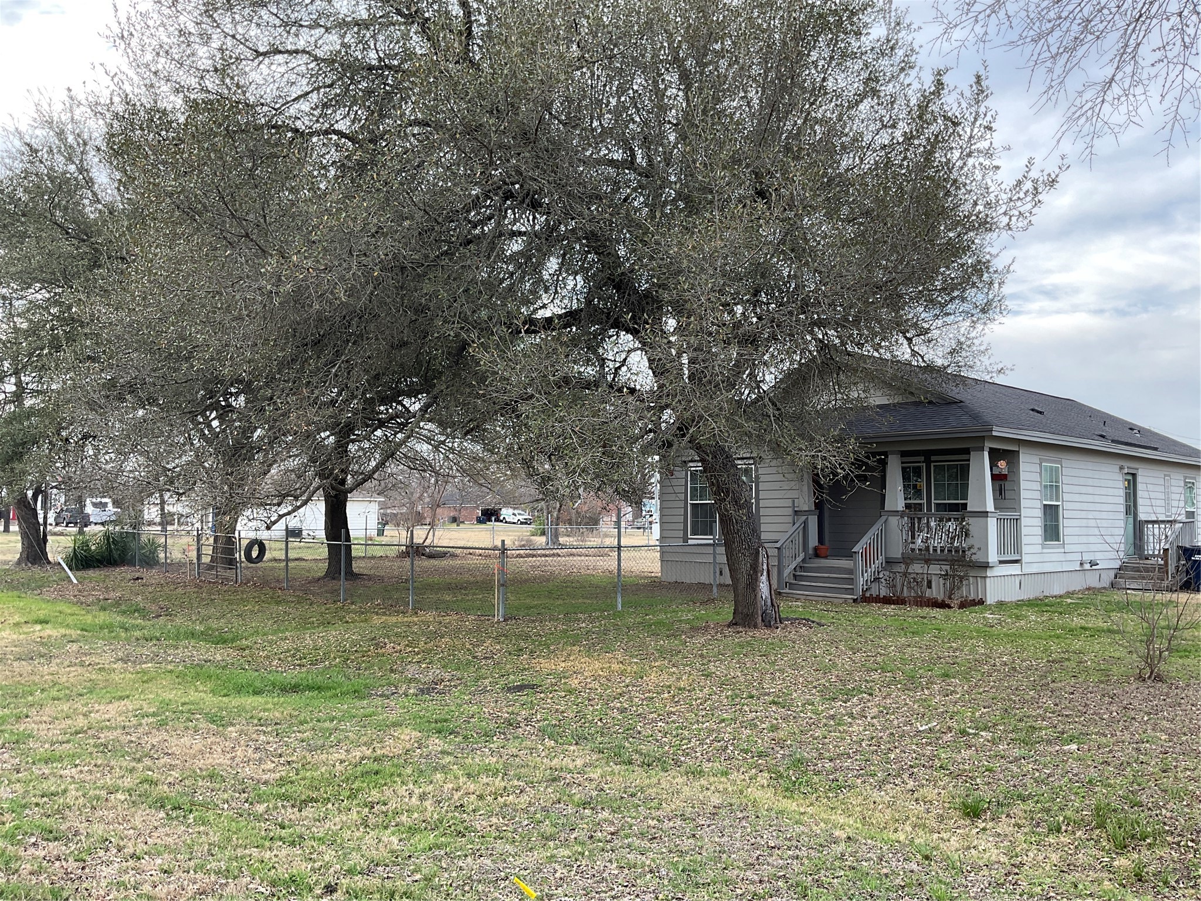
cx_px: 600
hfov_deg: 61.7
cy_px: 450
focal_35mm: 29
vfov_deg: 48.2
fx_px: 1006
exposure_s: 1/123
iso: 16
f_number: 1.8
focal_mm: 3
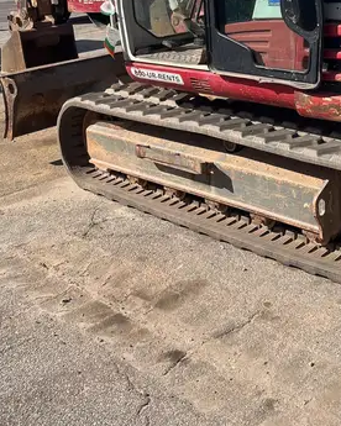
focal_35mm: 54
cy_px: -9
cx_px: 298
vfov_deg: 31.8
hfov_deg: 27.2
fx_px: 681
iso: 50
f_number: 1.6
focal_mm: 5.1
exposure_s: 1/2899
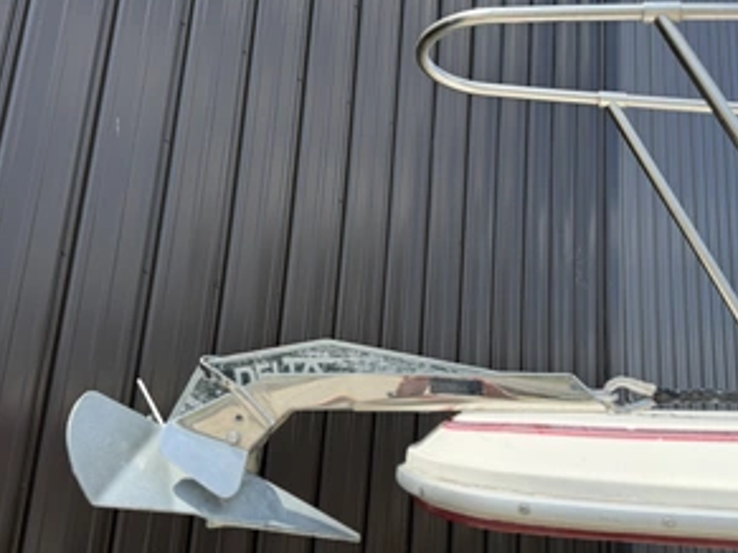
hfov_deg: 55.2
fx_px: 703
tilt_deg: +13.7
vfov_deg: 42.9
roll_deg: -3.3
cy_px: 264
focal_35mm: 33
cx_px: 424
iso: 100
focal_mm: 6.76
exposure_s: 1/3425
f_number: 1.78
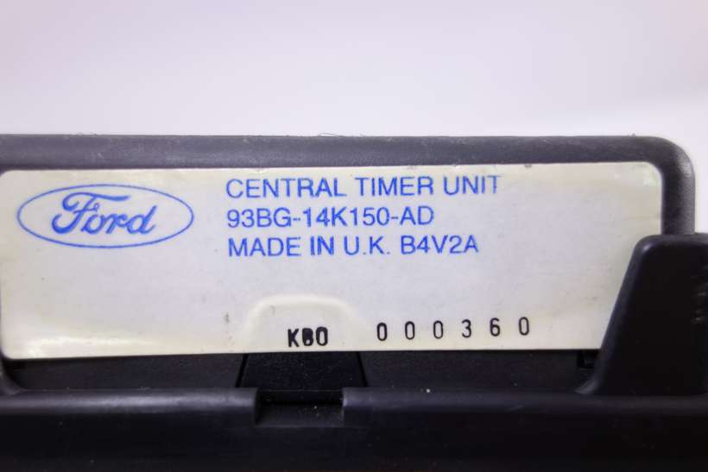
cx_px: 354
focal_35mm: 28
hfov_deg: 65.5
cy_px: 236
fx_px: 551
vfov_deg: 46.4
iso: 125
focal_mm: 10.4
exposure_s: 1/100
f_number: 2.2
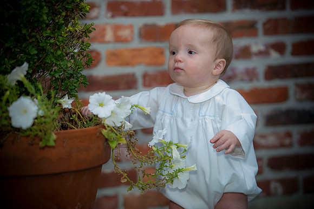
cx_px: 157
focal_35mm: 155
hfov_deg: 13.3
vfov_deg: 8.8
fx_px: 1351
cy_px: 104
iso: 50
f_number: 2.8
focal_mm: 155
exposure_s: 1/160
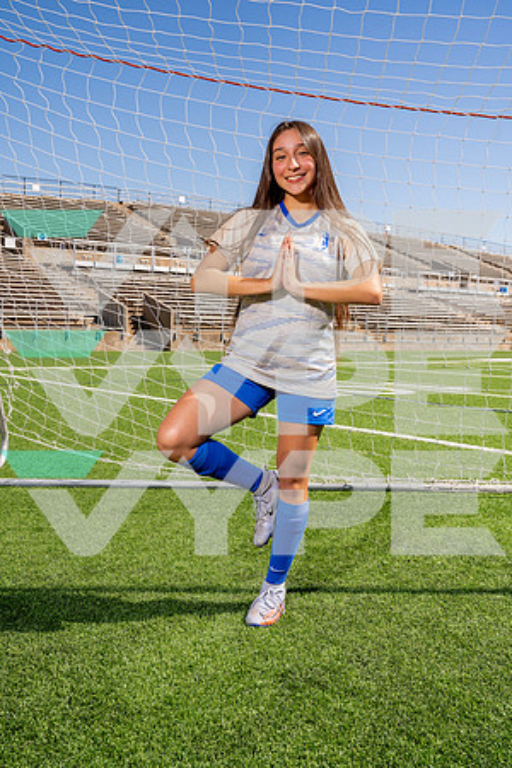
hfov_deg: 36.9
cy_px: 384
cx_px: 256
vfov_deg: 53.1
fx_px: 768
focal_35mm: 36
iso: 100
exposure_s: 1/250
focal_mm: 36
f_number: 9
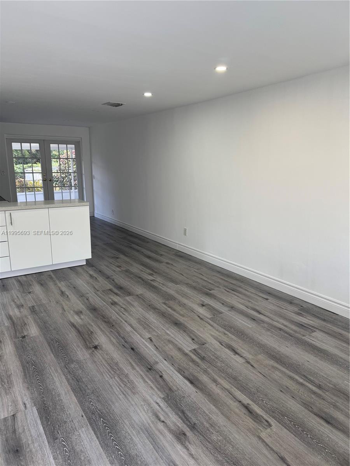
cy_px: 233
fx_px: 324
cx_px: 175
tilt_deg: -12.4
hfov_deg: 56.8
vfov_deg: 71.6
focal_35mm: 24
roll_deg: -0.5
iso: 100
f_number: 1.78
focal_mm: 6.76
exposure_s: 1/121
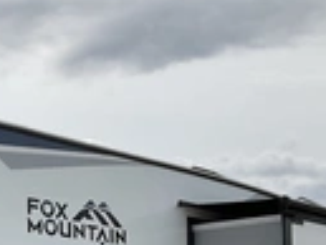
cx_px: 3
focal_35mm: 90
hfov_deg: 21.0
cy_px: 323
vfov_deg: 15.6
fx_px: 848
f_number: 1.8
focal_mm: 3
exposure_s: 1/3788
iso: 25
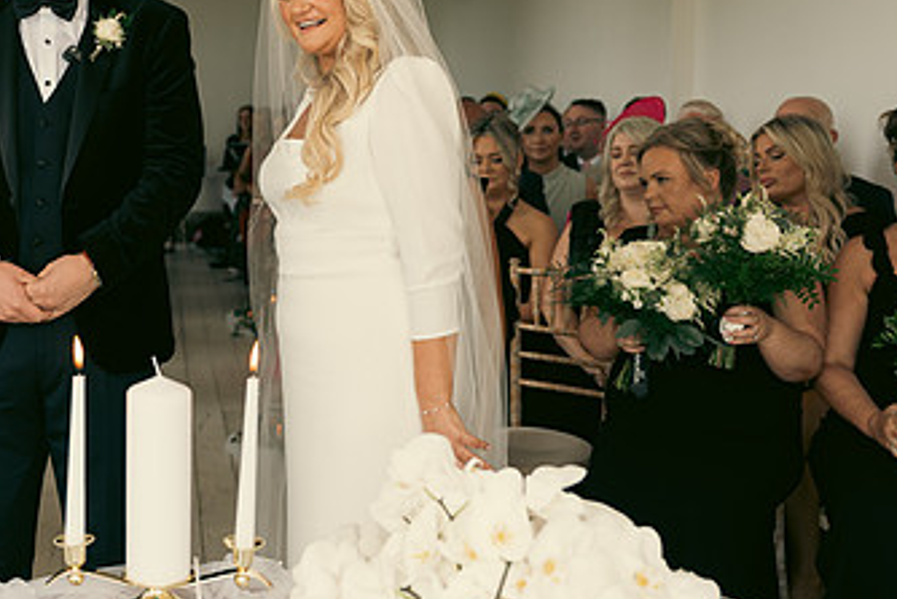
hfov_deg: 33.0
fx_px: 1471
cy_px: 224
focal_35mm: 59
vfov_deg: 23.0
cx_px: 191
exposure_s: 1/160
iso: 200
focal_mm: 34
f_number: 3.5
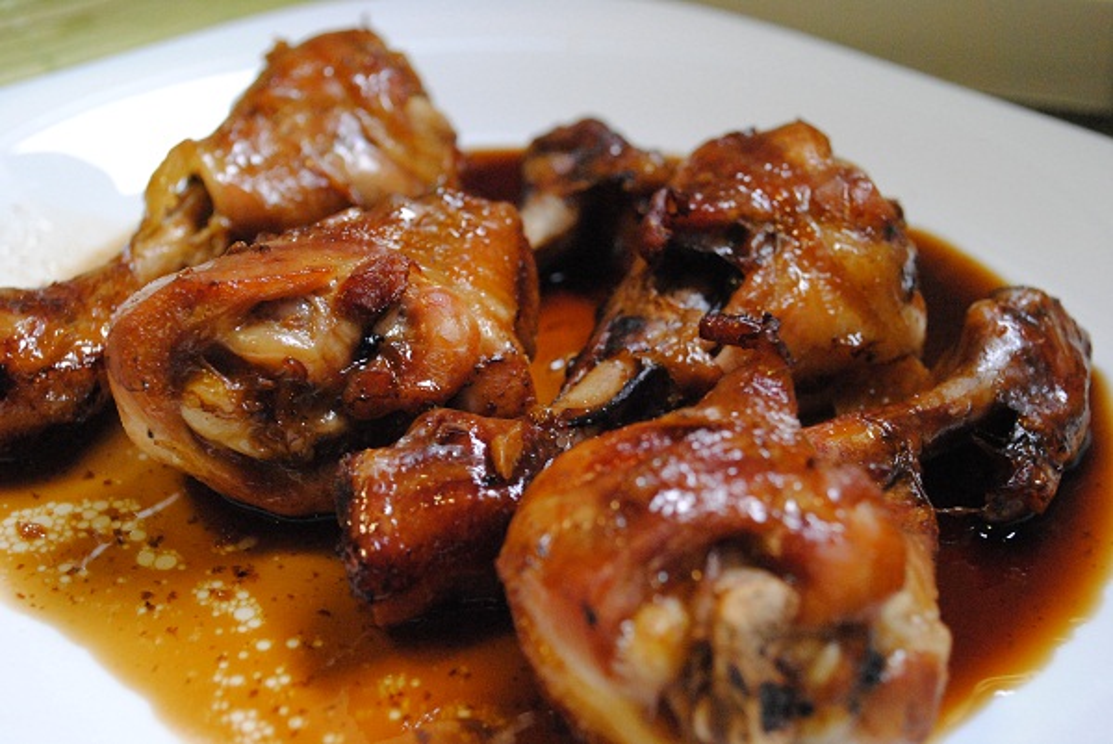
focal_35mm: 52
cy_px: 372
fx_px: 1624
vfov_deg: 25.8
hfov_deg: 37.8
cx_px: 556
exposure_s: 1/25
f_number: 5.6
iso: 1600
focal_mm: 35
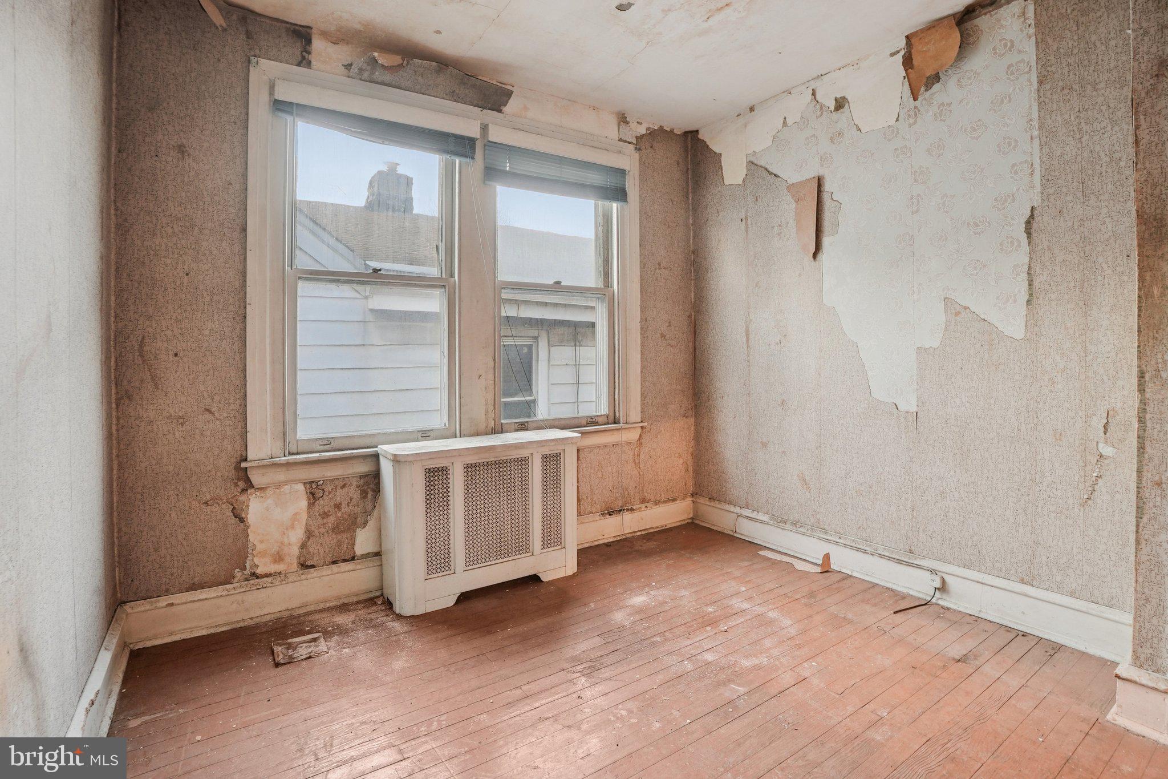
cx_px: 584
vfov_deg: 73.7
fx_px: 519
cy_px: 390
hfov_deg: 96.7
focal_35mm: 16
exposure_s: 1/8
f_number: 8
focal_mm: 16
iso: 800
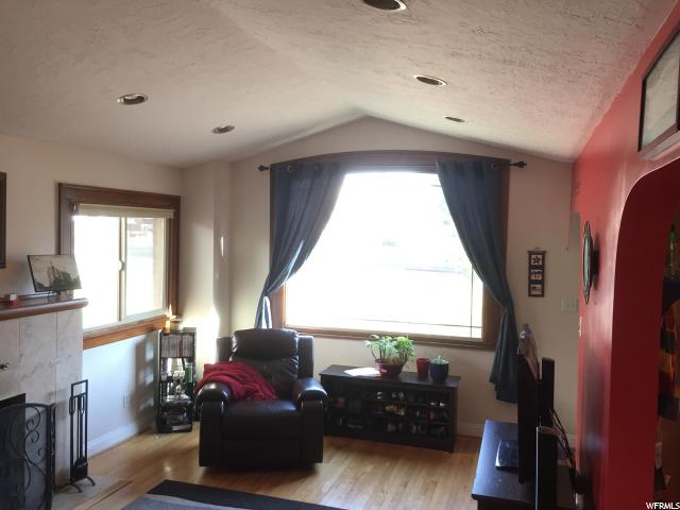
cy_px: 255
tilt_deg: -3.5
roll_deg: -1.7
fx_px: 570
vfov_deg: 48.2
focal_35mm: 29
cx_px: 340
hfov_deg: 61.7
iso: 40
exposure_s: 1/30
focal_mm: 4.15
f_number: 2.2
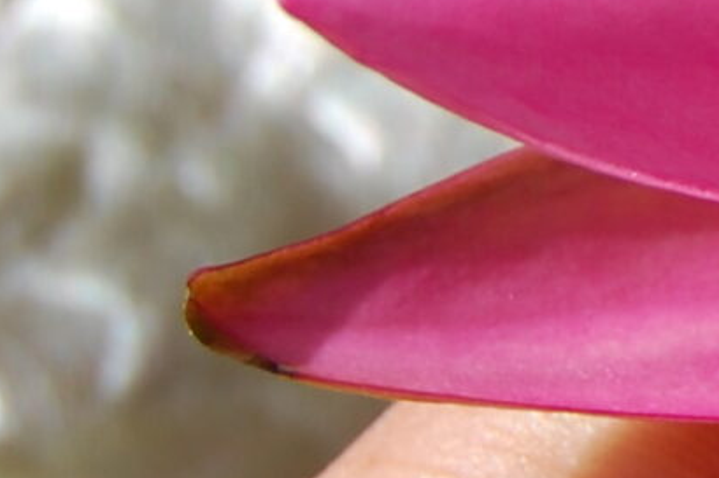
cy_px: -338
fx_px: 7107
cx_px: 2236
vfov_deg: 3.8
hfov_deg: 5.4
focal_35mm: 356
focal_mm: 38
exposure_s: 1/400
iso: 200
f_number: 10
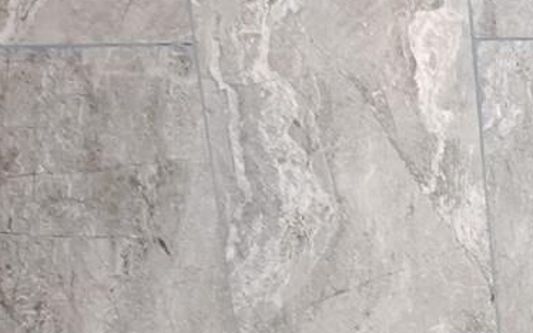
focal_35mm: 59
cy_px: 571
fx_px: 857
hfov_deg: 26.5
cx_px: 770
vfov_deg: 18.2
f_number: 2.2
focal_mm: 1.74
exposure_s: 1/24
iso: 250
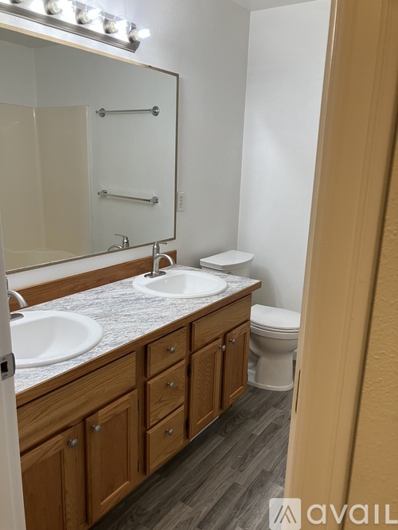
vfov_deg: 63.5
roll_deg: -2.1
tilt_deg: -14.5
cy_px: 265
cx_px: 199
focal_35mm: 28
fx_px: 429
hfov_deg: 49.7
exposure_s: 1/60
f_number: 1.8
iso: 50
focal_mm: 3.99
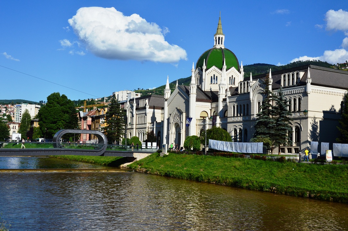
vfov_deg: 31.8
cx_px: 174
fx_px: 406
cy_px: 116
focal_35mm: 42
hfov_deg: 46.4
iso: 280
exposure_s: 1/500
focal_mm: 28
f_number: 11
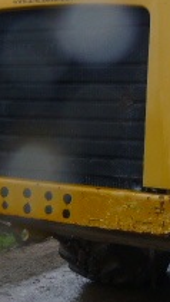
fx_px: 634
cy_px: 50
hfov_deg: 15.0
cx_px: 171
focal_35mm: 79
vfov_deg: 26.2
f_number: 3.3
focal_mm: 4.3
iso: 200
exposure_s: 1/200
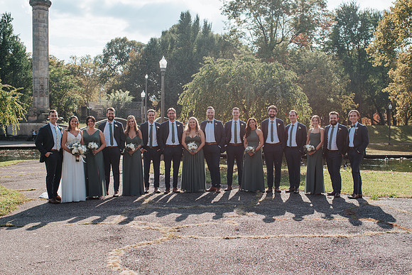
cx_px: 218
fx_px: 499
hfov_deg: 44.9
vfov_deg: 30.8
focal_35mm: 44
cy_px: 150
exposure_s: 1/1250
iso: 180
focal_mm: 35
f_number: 4
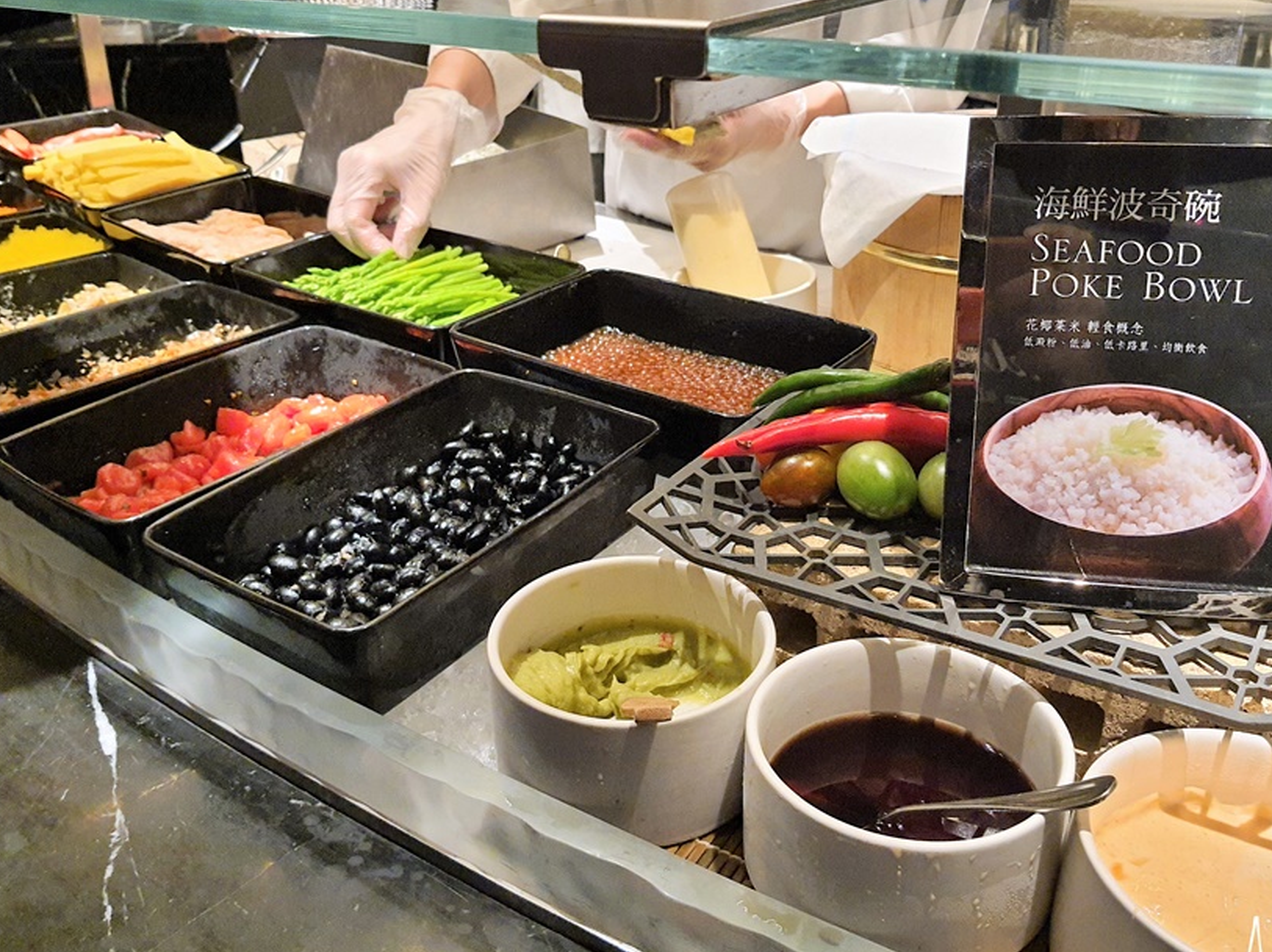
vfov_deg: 44.0
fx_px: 1175
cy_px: 414
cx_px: 640
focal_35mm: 32
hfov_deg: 56.8
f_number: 1.7
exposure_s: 1/60
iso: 400
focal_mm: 4.32
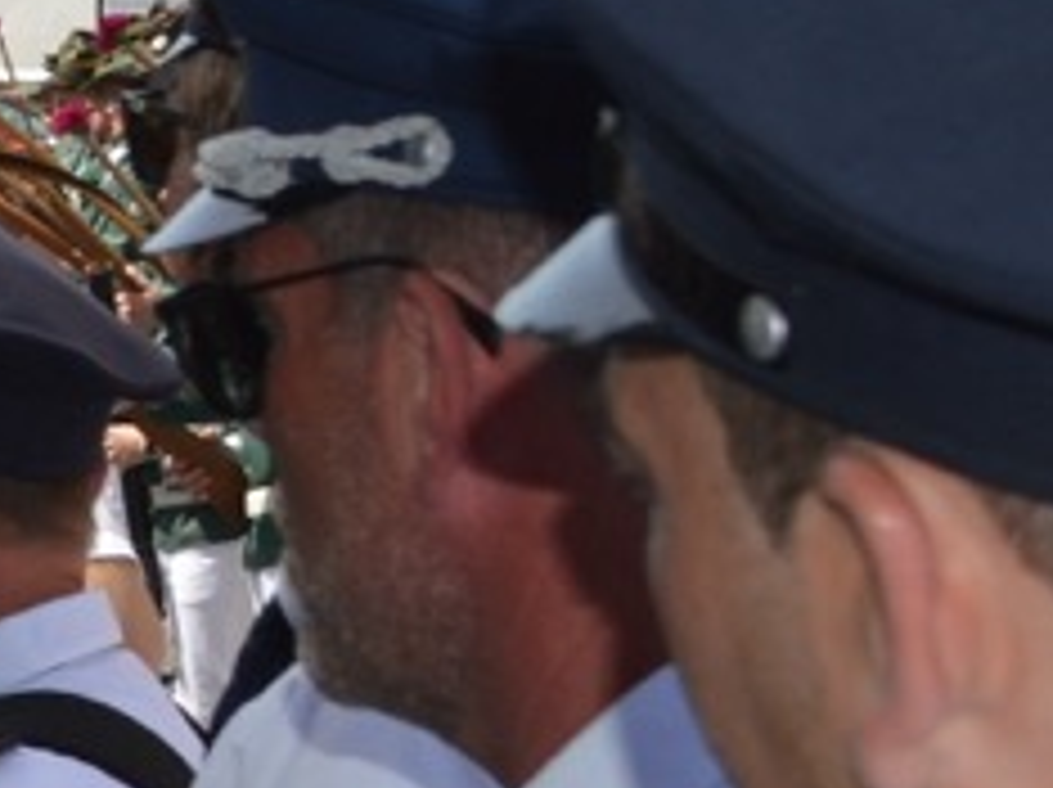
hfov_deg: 8.6
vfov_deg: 7.2
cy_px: 268
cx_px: -1728
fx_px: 6230
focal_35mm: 205
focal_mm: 26
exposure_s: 1/200
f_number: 7.1
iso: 100
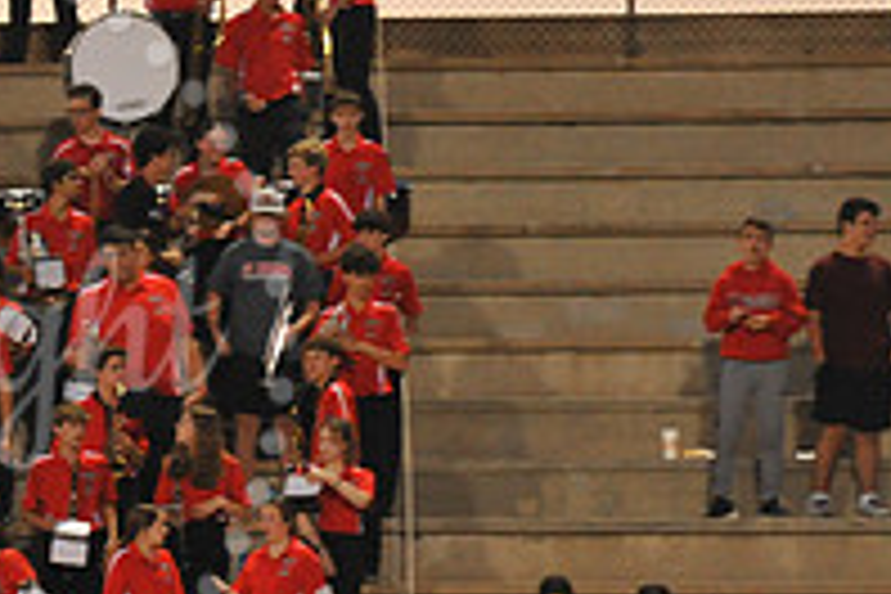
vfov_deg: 2.3
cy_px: 346
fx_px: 14502
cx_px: -135
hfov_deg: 3.5
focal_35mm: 586
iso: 4000
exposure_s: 1/125
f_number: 5.6
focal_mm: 200
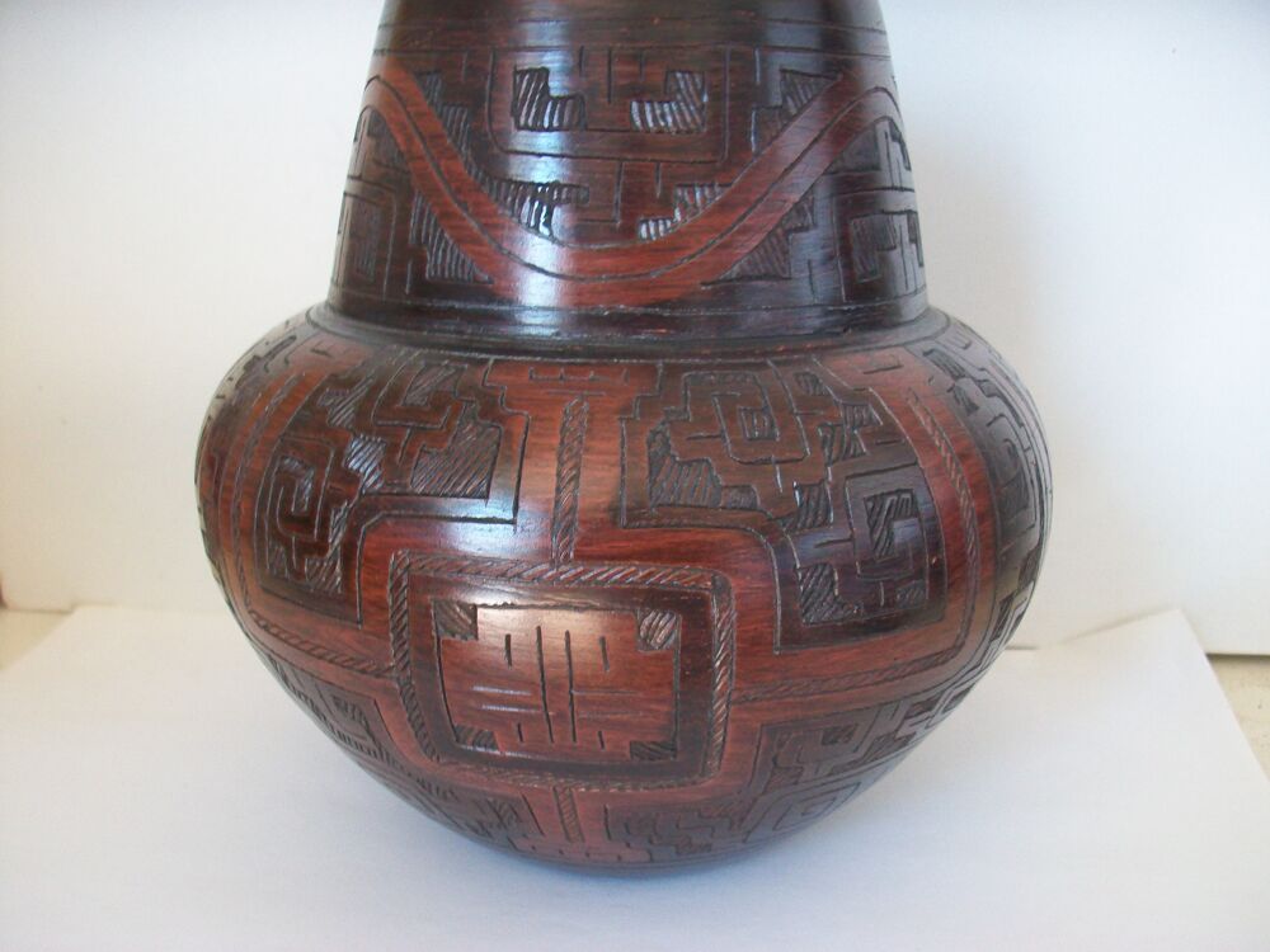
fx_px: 1247
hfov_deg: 54.0
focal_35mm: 34
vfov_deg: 41.8
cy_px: 476
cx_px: 635
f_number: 2.8
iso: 160
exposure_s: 1/15
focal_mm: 5.7
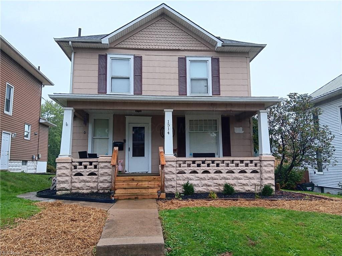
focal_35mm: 26
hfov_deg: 67.3
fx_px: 257
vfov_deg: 53.1
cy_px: 128
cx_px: 171
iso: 20
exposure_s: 1/62.5
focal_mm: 3.98
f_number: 1.8
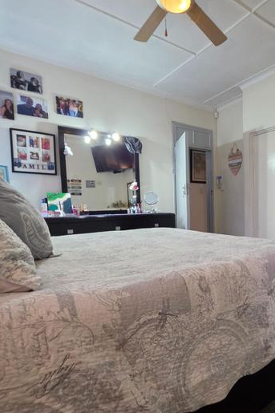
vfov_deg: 80.9
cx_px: 224
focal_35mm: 21
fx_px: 241
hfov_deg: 54.9
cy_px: 229
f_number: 1.9
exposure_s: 1/50
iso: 250
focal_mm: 2.2
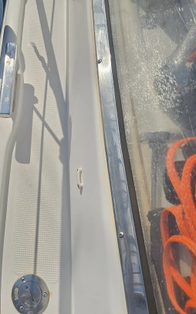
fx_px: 282
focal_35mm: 33
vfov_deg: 58.2
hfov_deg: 36.6
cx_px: 31
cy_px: 159
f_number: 1.7
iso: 10
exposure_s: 1/1681
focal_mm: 6.3
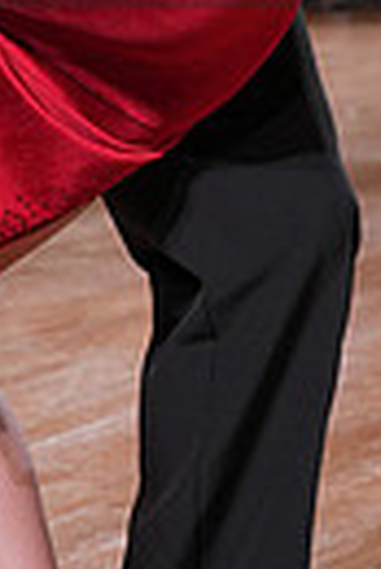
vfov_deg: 6.5
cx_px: 94
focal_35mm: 312
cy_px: -136
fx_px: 4939
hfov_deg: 4.4
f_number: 5
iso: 1250
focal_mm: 70
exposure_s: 1/400
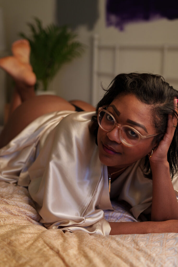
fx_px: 371
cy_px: 134
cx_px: 89
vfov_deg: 39.6
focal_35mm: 50
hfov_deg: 27.0
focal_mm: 50
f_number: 2.5
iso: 1250
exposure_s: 1/100
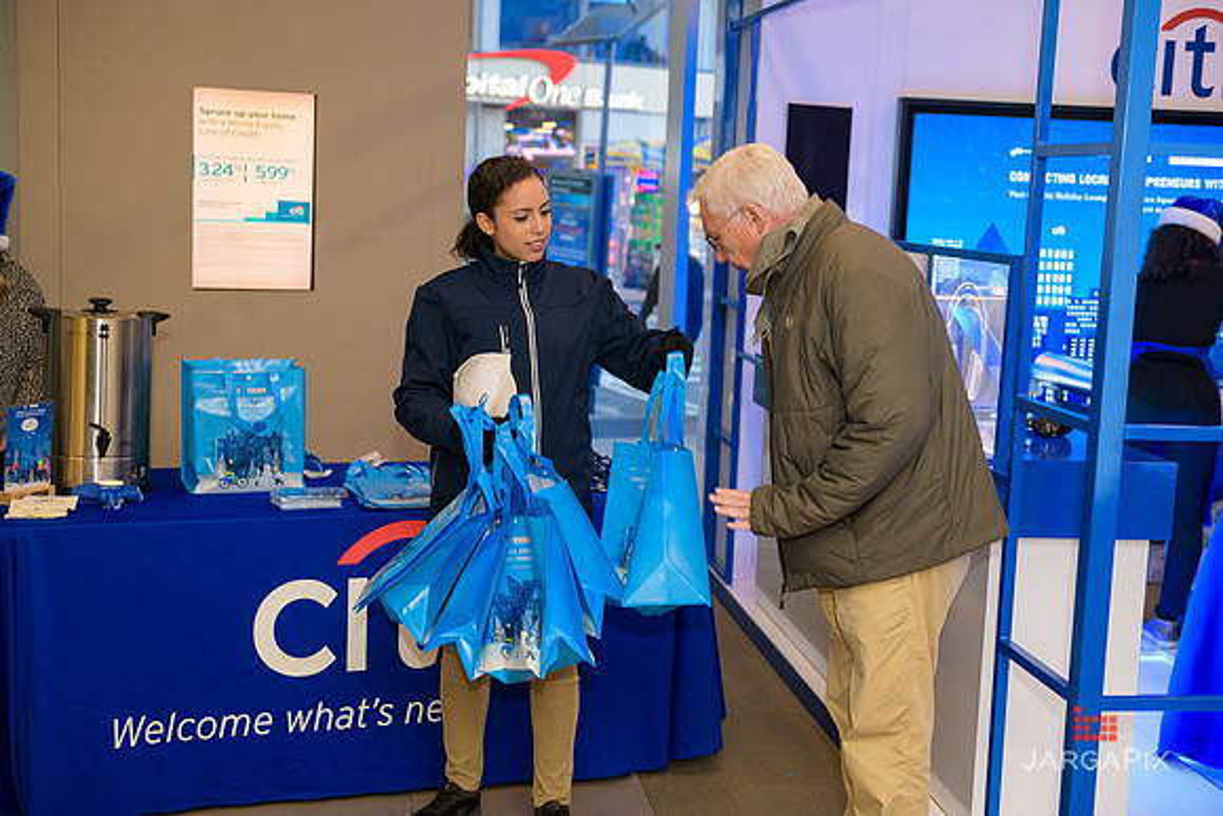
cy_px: 408
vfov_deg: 28.1
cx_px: 612
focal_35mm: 48
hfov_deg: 41.1
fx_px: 1631
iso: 800
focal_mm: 48
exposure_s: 1/125
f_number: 3.2
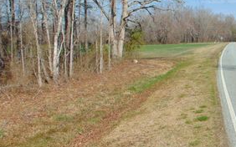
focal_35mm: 47
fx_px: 302
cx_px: 189
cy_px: 67
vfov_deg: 27.4
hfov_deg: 40.9
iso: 80
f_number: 7.7
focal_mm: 4.5
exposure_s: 1/250
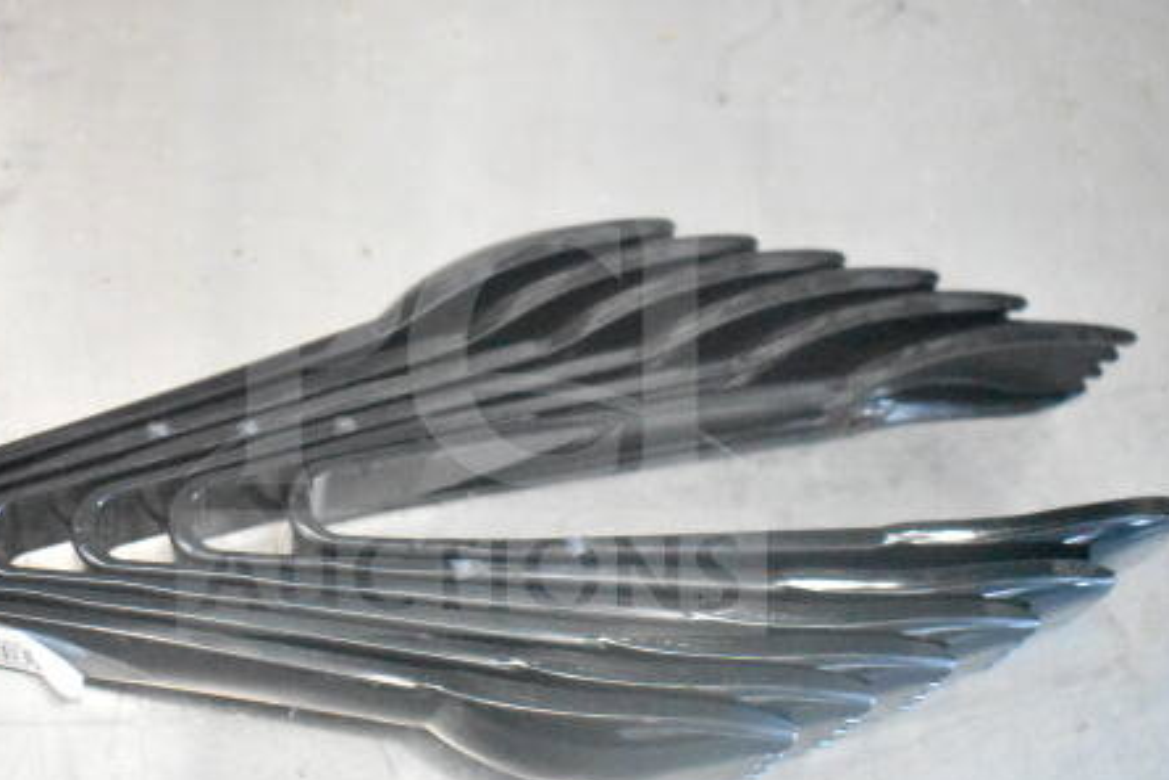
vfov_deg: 22.7
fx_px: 1939
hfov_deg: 33.5
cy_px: 427
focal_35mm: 60
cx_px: 470
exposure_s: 1/30
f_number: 4.2
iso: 25600
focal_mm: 29
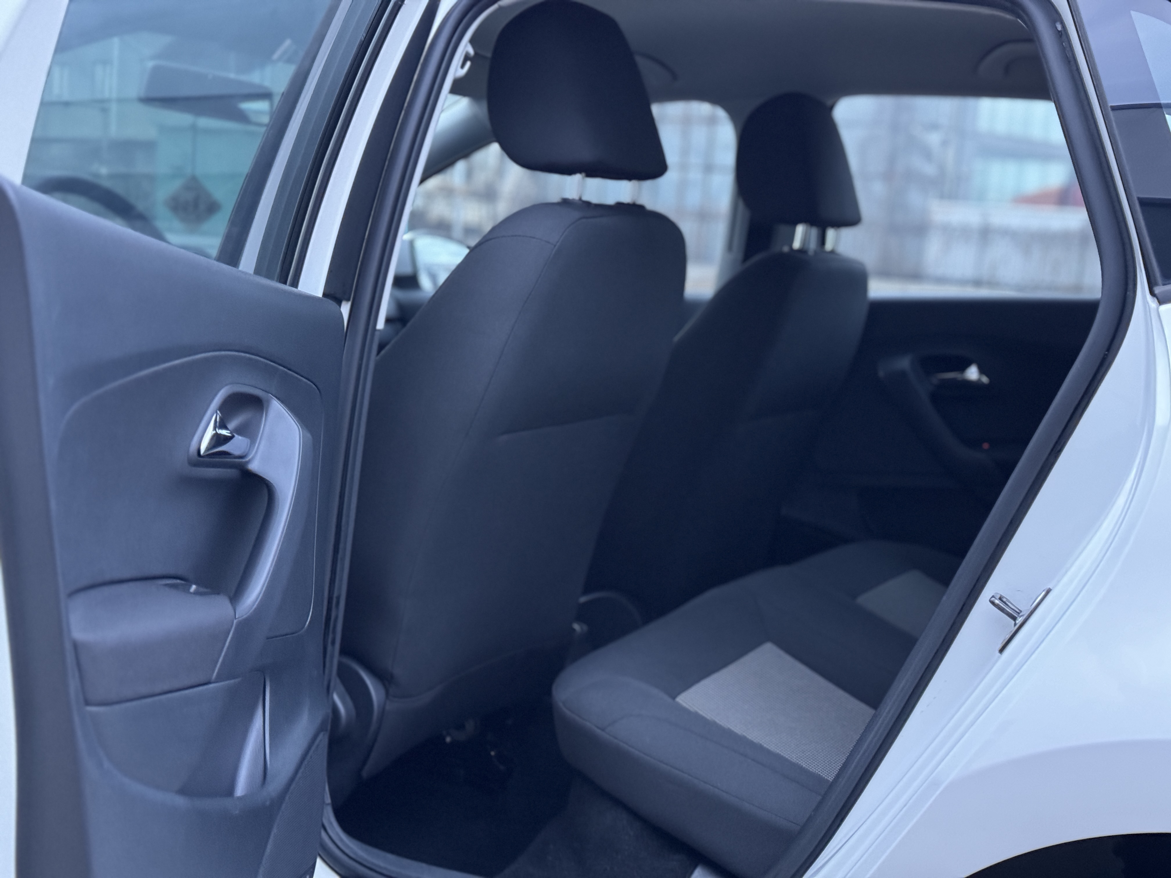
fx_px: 1624
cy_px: 439
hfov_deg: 39.7
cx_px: 586
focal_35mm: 48
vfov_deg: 30.3
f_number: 1.78
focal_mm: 6.86
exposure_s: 1/30
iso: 640
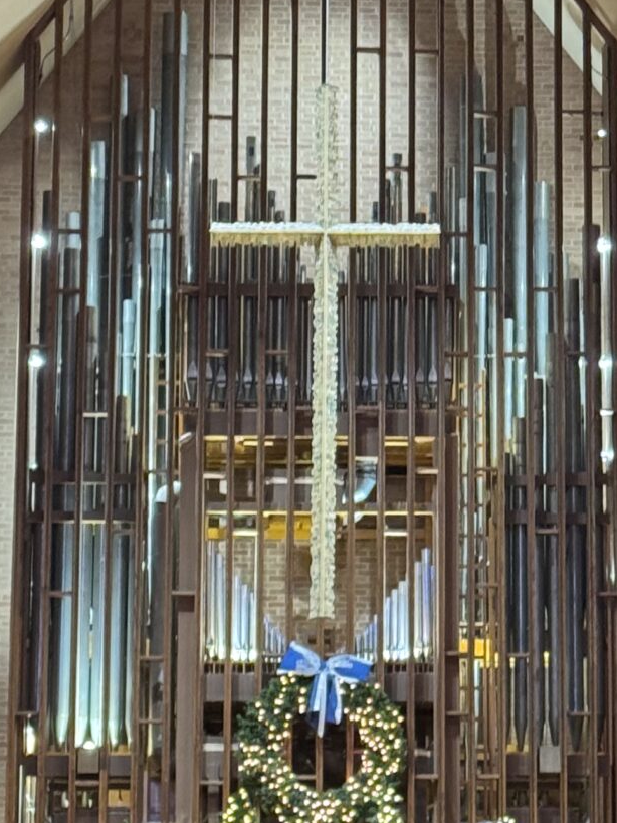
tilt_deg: +12.1
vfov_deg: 13.2
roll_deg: +0.0
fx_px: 3566
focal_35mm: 150
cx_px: 445
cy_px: 362
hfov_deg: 9.9
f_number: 1.78
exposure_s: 1/30
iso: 500
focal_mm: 6.76
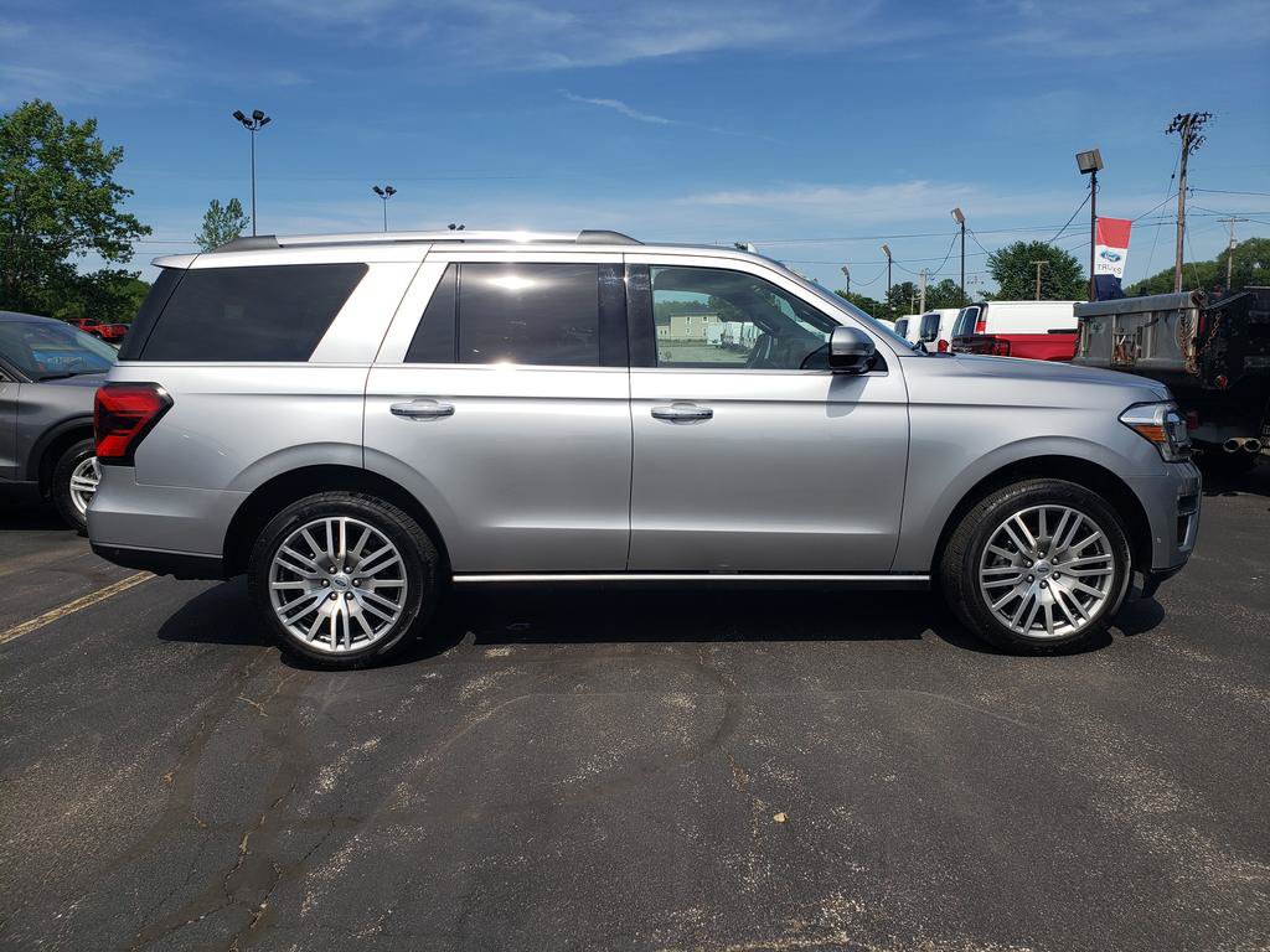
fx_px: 954
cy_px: 476
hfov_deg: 67.3
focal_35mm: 26
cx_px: 635
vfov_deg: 53.1
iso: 50
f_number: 2.4
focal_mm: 4.3
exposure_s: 1/2188
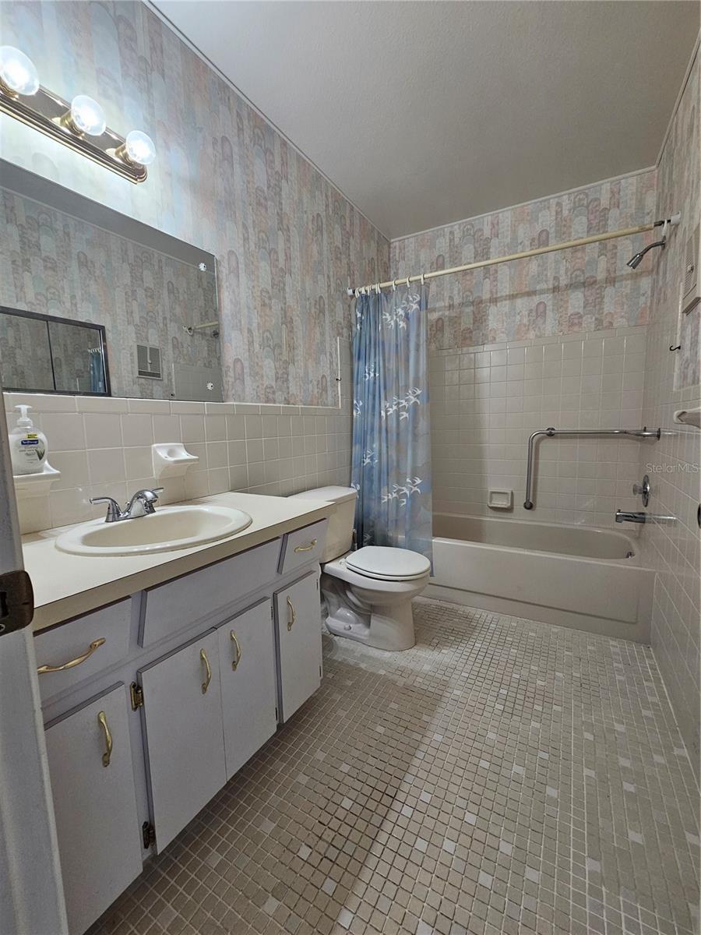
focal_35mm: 13
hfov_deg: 89.9
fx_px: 351
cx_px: 350
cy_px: 468
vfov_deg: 106.2
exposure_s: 1/60
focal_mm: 2.2
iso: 160
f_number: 2.2
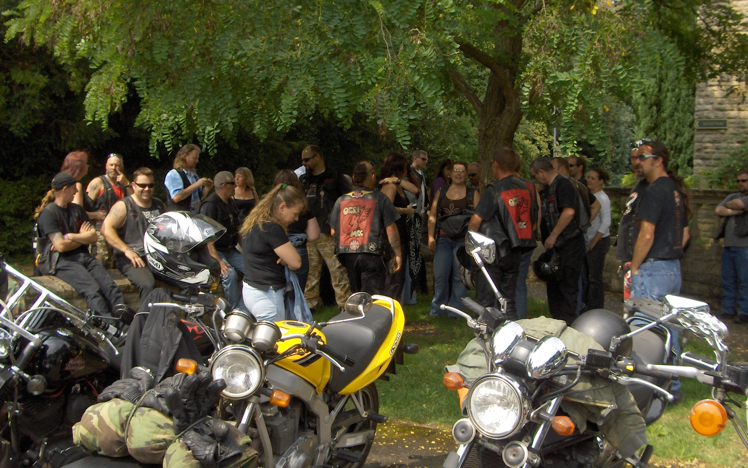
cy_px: 255
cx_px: 374
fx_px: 958
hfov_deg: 42.6
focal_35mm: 47
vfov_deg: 27.4
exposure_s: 1/578
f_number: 2.9
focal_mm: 7.4
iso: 100
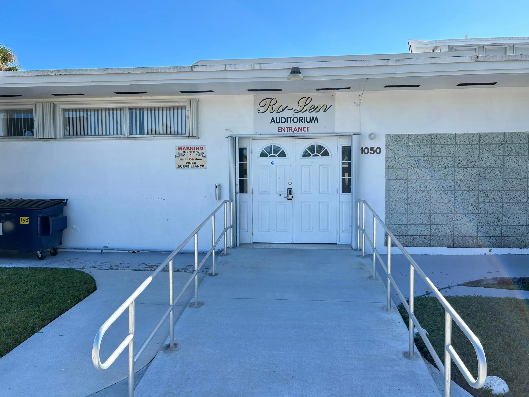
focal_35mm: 26
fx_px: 397
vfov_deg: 53.1
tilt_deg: -2.5
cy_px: 198
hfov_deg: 67.3
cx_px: 264
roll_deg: -0.4
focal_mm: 5.7
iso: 50
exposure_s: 1/949
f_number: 1.5
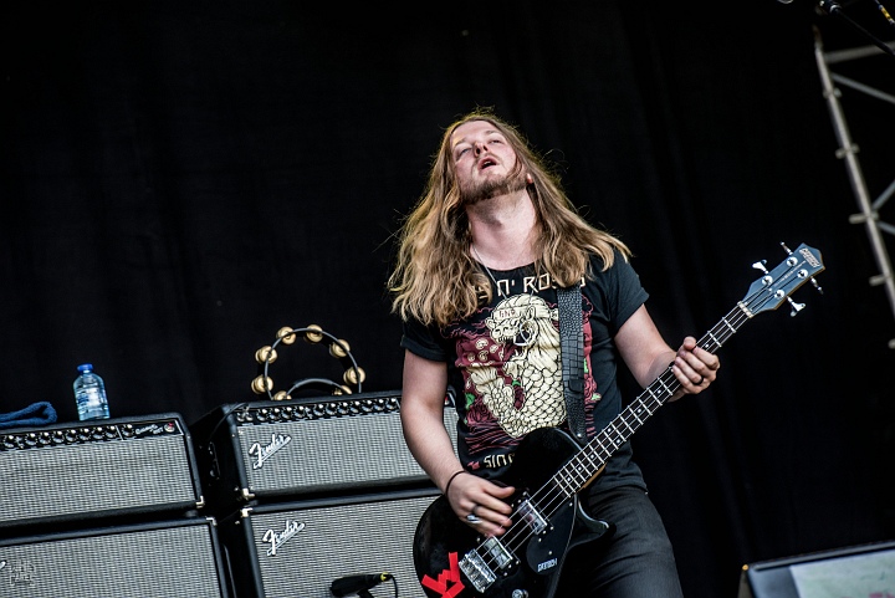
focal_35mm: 200
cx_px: 448
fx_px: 4975
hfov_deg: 10.3
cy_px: 299
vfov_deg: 6.9
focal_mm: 200
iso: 125
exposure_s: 1/100
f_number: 6.3
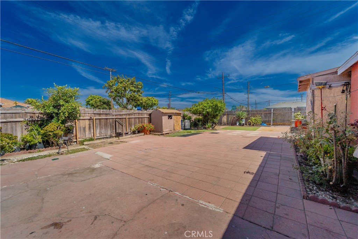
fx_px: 139
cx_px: 179
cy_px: 120
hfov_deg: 104.2
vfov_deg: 81.2
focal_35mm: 14
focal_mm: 14
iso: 100
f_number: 6.3
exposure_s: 1/3200
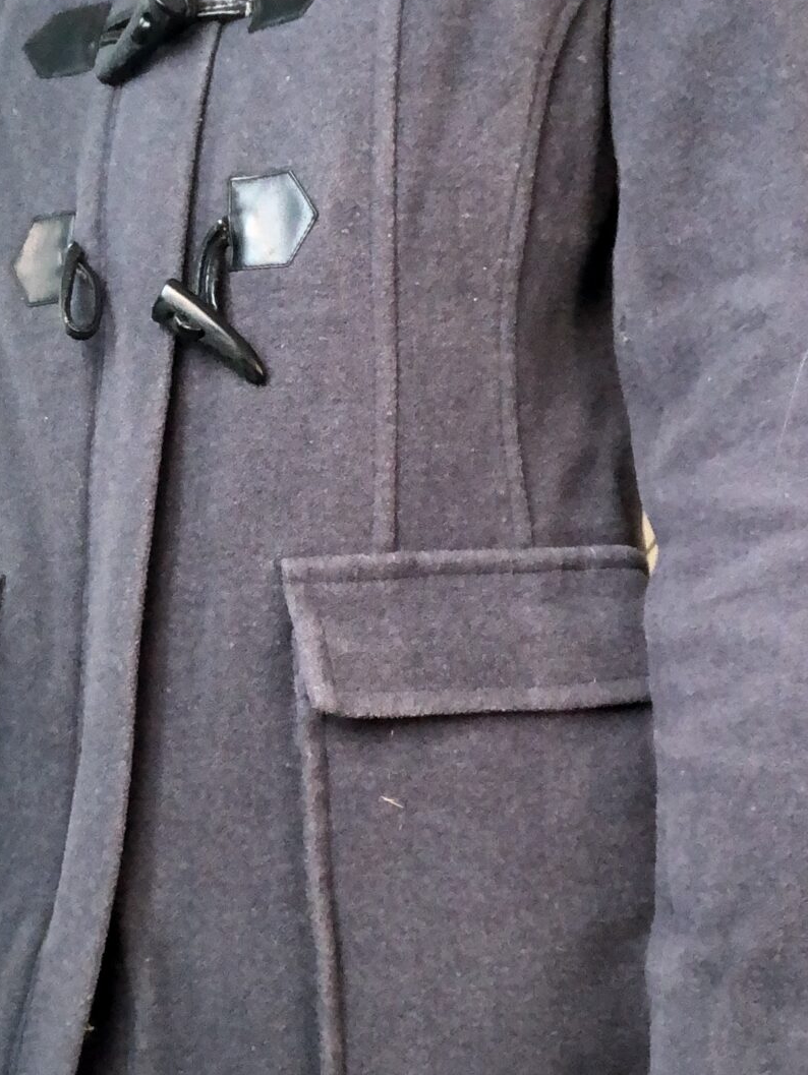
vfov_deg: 31.2
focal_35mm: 62
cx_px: 158
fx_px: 1928
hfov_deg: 23.3
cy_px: 554
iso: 250
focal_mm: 2.87
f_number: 2.2
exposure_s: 1/40
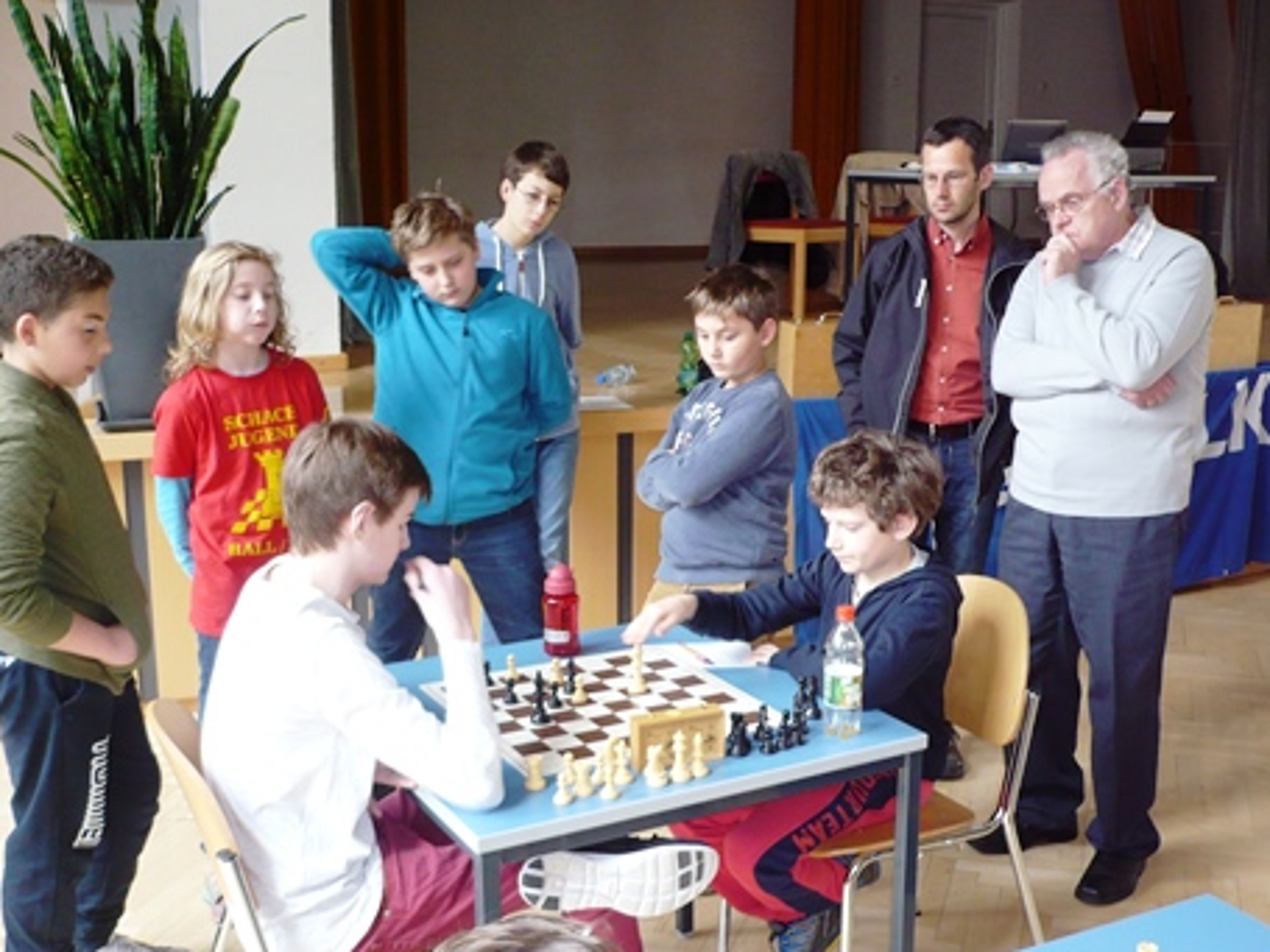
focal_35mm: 41
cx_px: 694
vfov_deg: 35.1
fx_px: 1504
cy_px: 489
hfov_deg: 45.7
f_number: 2.8
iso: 160
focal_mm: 5.8
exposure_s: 1/30
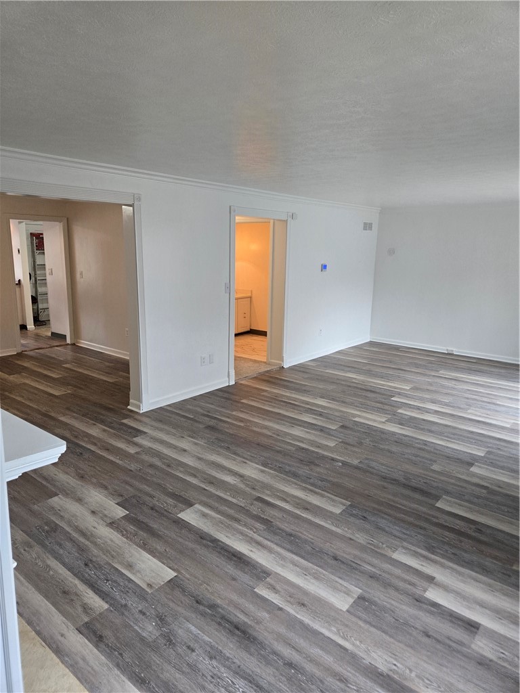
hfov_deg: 58.9
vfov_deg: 73.9
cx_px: 260
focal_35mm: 23
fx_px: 461
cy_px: 346
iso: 200
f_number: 1.8
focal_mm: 5.4
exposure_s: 1/120
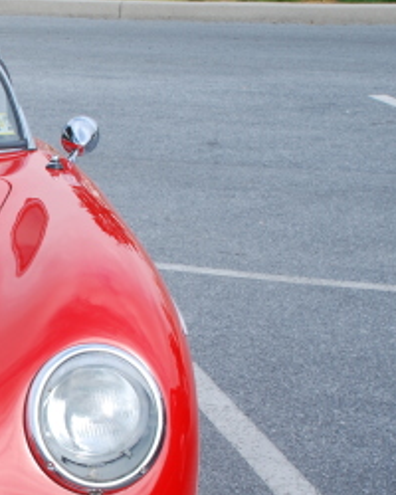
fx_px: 1849
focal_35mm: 126
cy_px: 339
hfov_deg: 11.7
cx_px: -203
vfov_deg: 15.2
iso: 100
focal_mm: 35
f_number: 13
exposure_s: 1/60
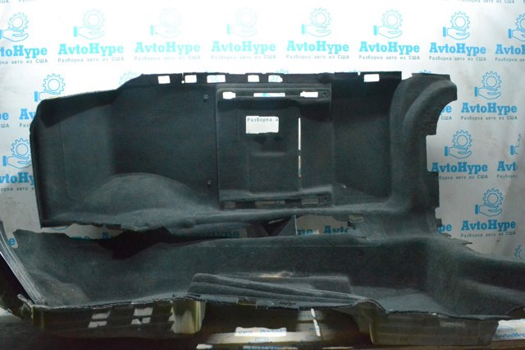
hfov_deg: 62.0
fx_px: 437
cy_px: 175
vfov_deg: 43.6
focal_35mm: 30
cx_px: 262
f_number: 10
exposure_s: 1/160
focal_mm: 20
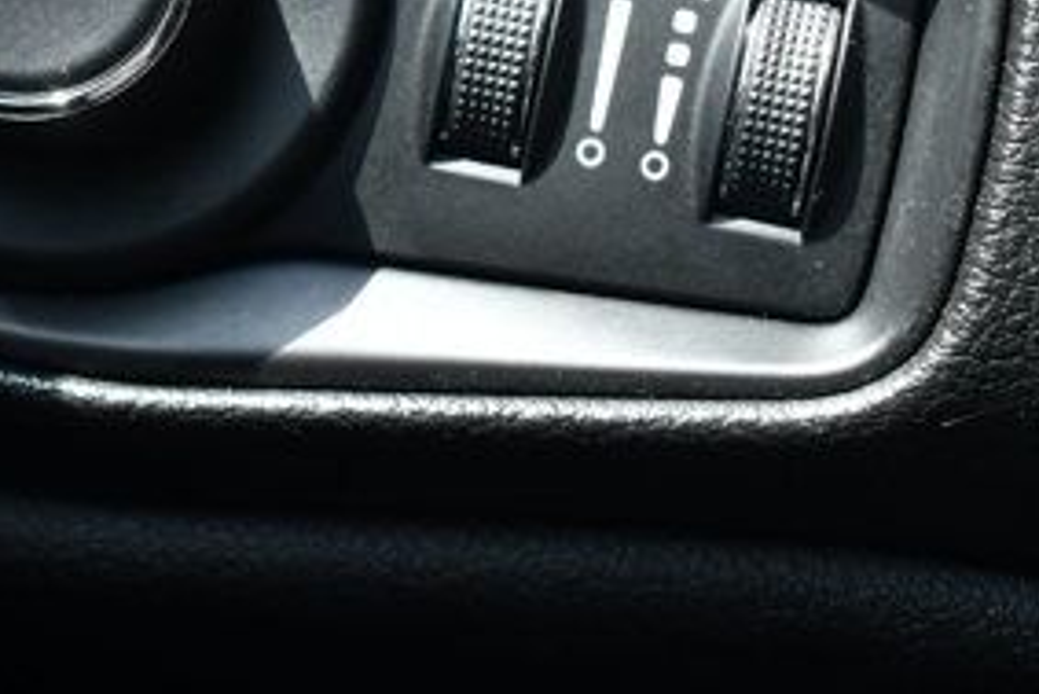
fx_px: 3523
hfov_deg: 16.7
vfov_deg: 11.1
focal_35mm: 122
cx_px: 308
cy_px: -50
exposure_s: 1/250
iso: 320
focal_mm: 36
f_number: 5.6
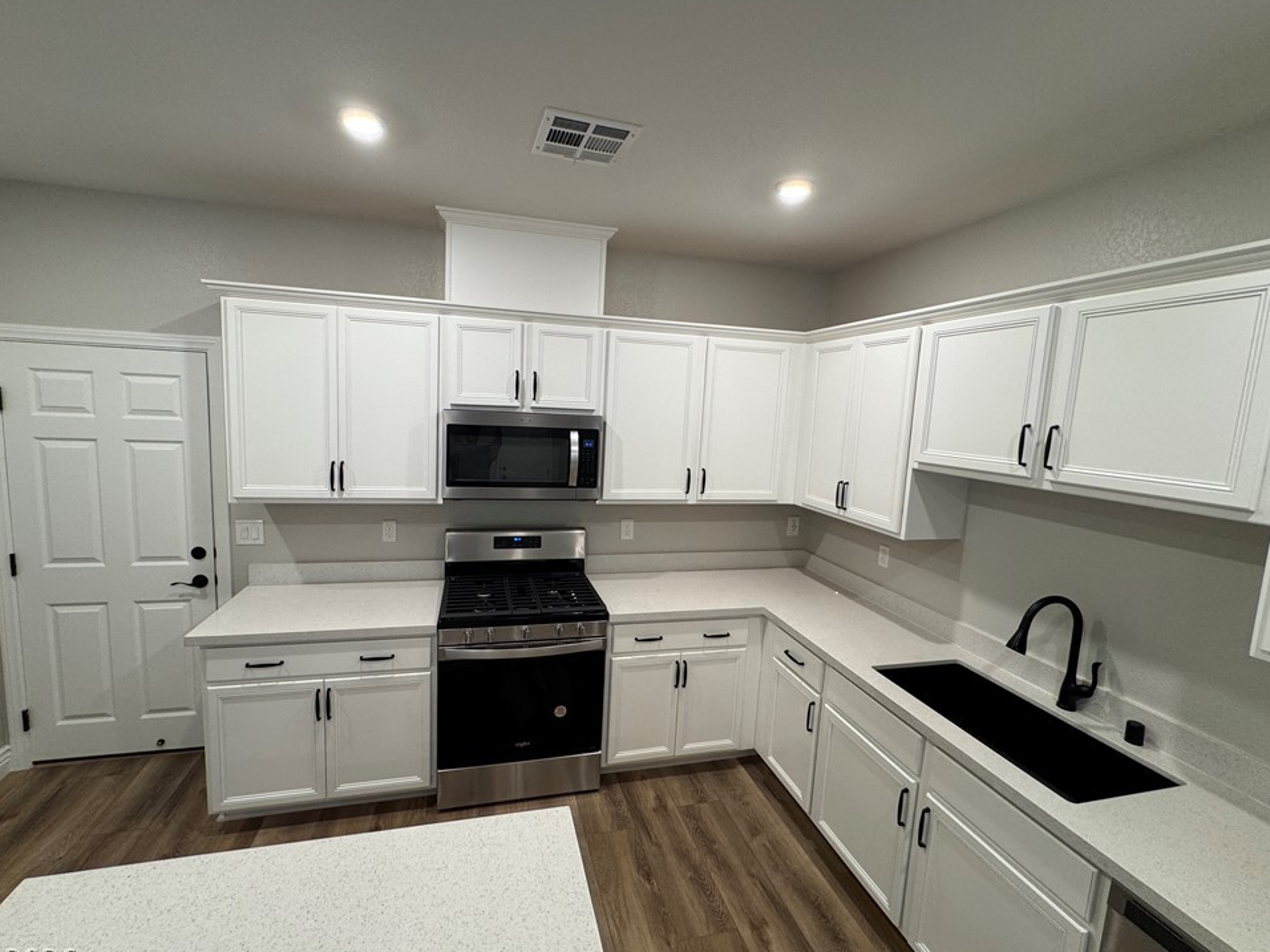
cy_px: 471
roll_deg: -2.4
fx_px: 550
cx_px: 612
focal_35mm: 15
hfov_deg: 98.1
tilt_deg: -7.3
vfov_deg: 81.7
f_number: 2.2
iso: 160
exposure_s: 1/60
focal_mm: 2.22
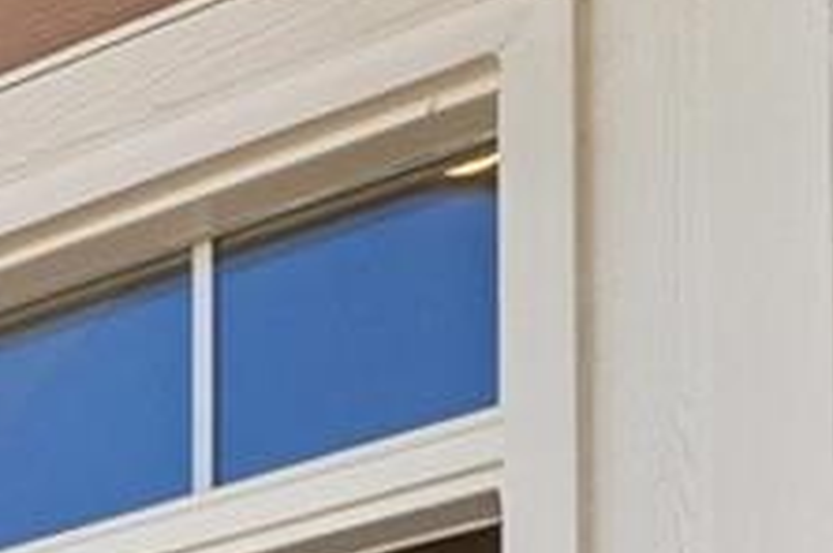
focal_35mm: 119
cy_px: 1786
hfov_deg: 12.2
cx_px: -1378
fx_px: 2740
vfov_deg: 8.9
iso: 100
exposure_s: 1/250
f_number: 8
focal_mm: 11
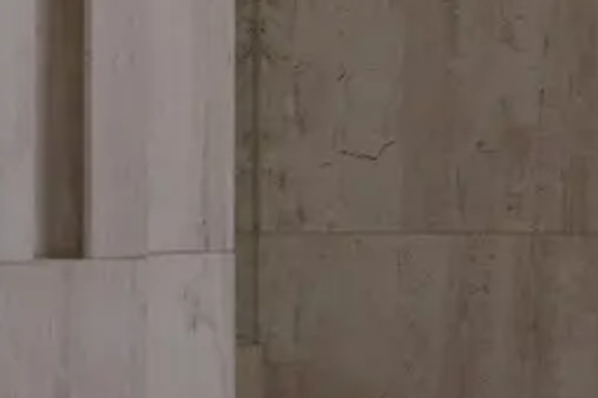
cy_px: -293
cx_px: 1639
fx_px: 7287
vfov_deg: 3.1
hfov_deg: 4.5
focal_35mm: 439
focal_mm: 58
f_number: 8
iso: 400
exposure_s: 1/320
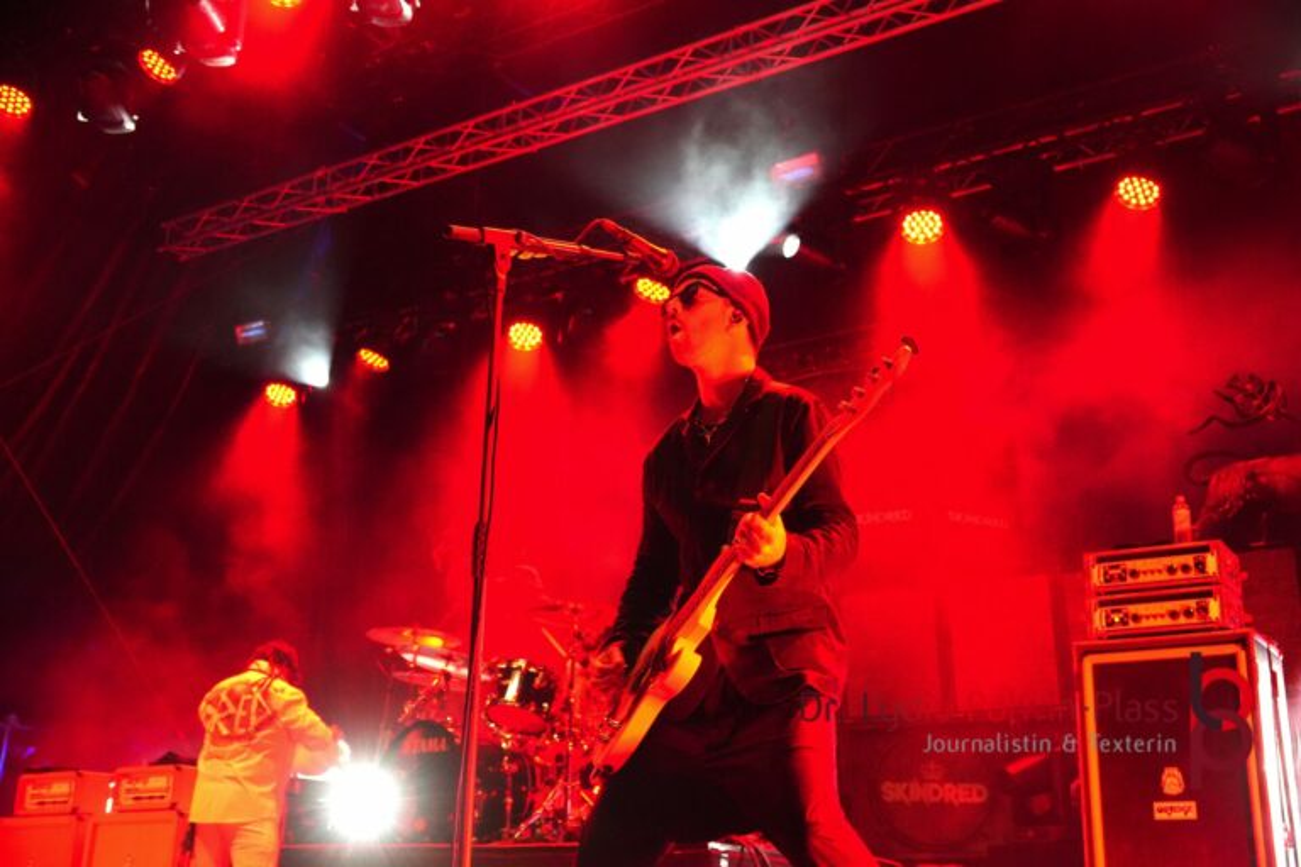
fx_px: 1518
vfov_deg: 31.9
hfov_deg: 46.4
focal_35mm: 42
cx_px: 650
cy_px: 434
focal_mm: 28
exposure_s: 1/160
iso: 5000
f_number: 4
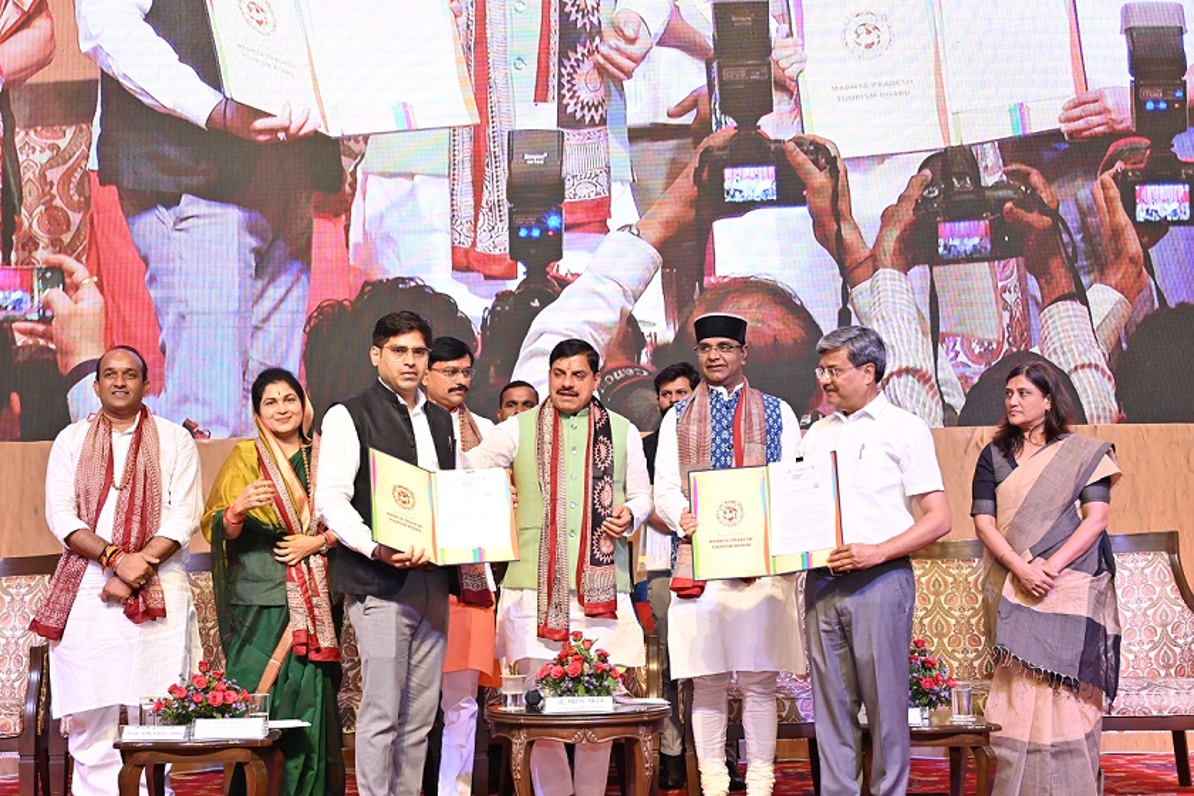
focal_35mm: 51
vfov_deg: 26.5
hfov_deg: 38.9
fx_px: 1691
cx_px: 597
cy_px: 398
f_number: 4
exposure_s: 1/200
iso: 1600
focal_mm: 51
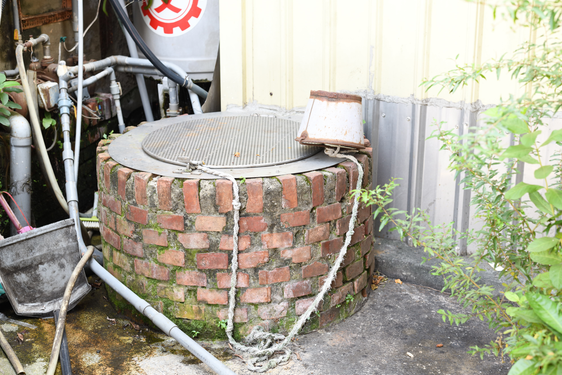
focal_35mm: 52
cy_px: 182
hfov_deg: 38.2
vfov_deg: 26.0
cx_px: 276
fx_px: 812
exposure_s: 1/60
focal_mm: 50
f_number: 5
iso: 400
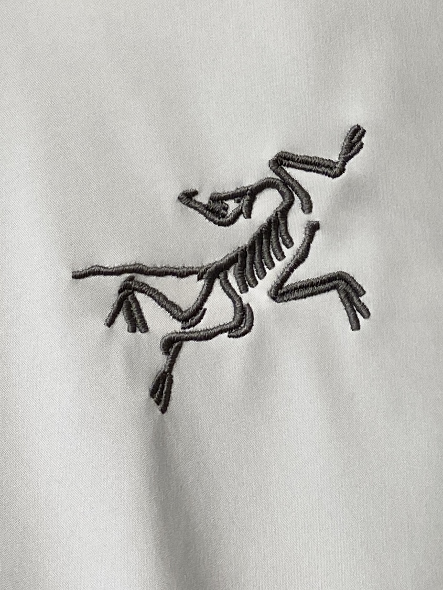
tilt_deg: -8.3
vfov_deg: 67.3
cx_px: 222
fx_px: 443
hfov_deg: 53.1
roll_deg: +30.5
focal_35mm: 26
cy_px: 295
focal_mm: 4.25
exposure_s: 1/121
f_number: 1.8
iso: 80
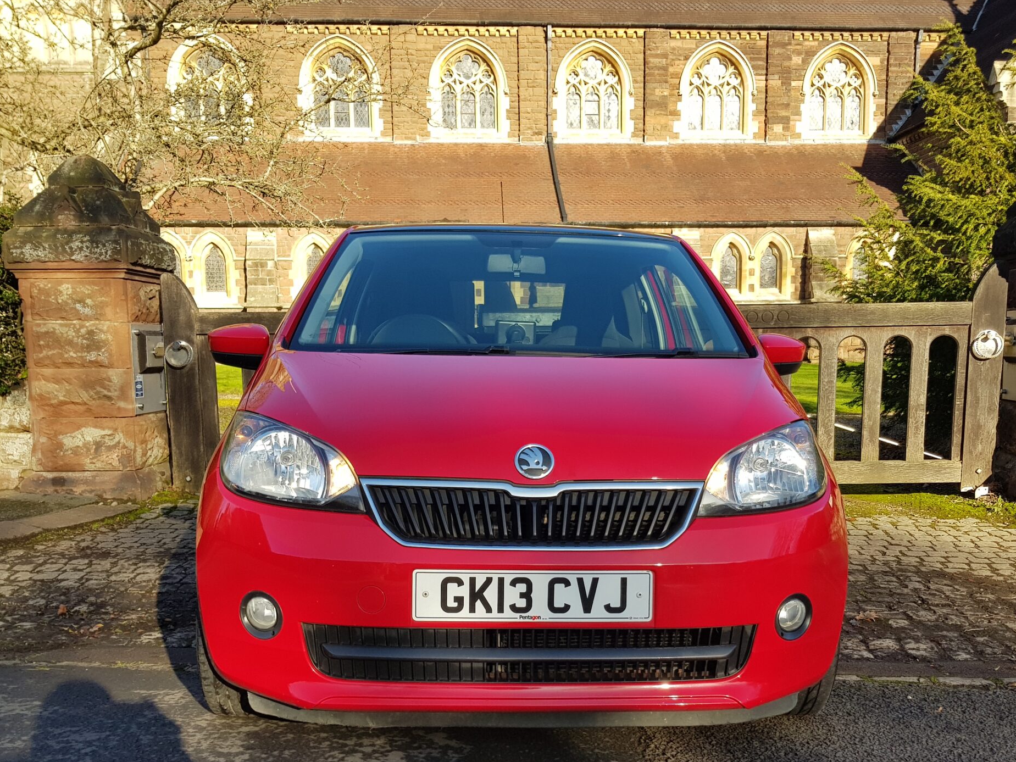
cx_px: 562
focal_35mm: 36
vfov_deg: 39.2
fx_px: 1057
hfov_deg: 51.3
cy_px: 513
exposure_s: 1/784
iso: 40
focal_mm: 4.2
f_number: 1.7
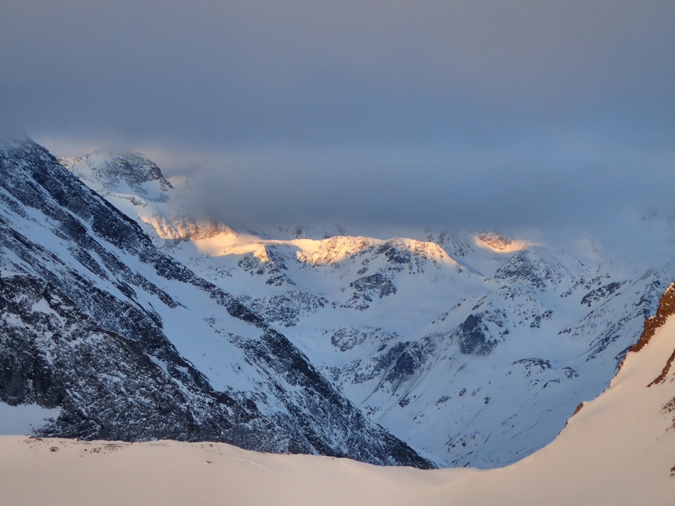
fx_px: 1950
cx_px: 338
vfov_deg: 14.8
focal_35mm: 100
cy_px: 253
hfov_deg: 19.6
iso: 200
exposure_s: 1/160
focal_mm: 18
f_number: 4.9
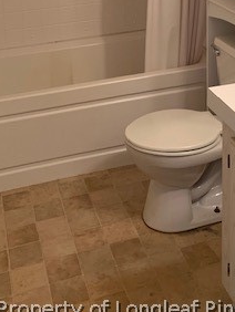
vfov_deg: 29.5
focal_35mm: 59
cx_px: 173
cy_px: -30
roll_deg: +0.7
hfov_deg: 24.6
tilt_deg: -10.4
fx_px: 533
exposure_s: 1/60
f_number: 1.8
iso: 200
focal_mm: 4.25
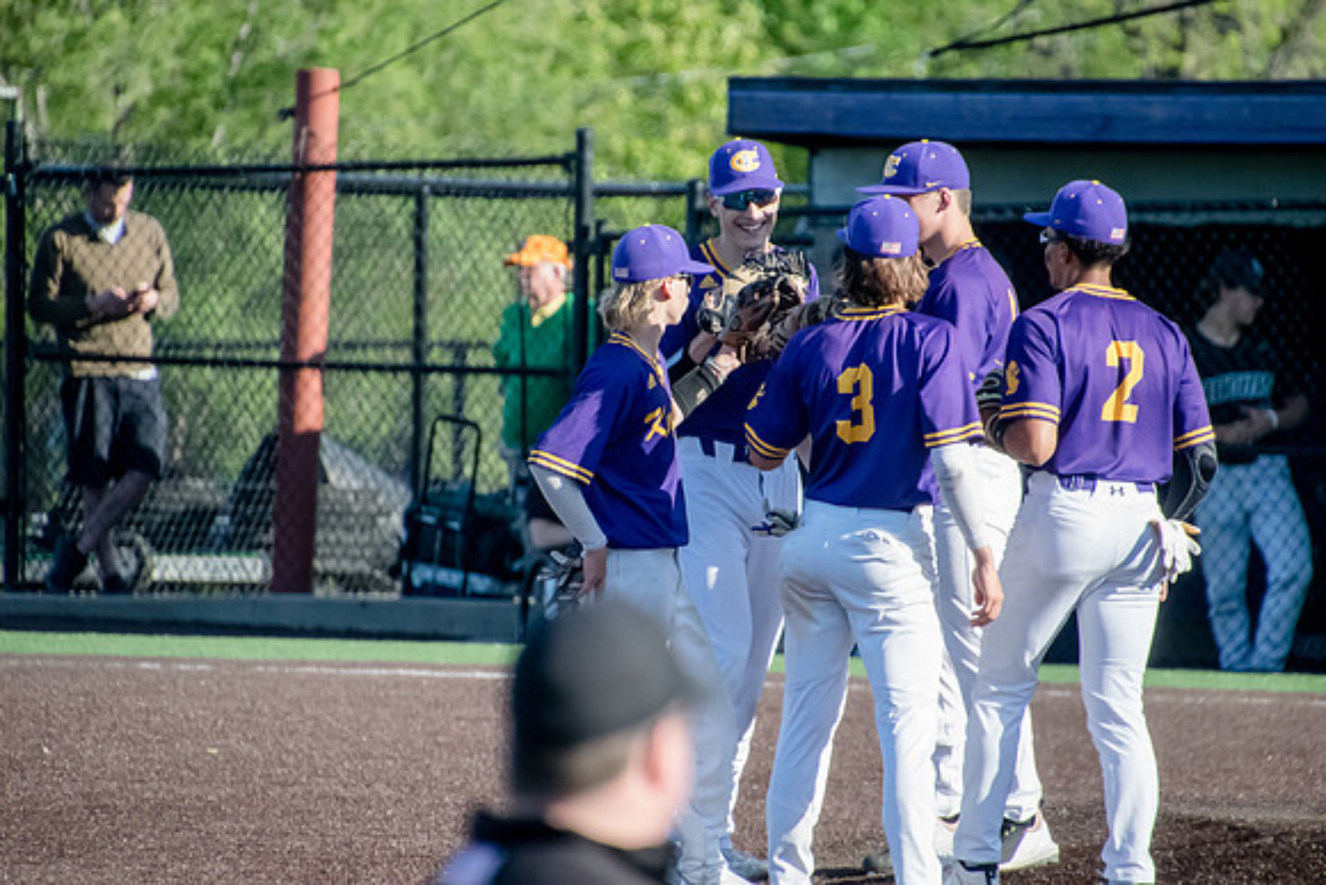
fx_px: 19341
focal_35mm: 525
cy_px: 442
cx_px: 663
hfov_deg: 3.9
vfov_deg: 2.6
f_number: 6.3
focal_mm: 350
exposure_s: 1/3200
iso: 2500
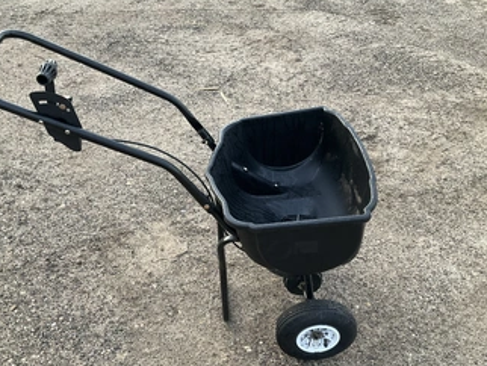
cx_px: 209
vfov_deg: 39.6
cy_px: 206
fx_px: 507
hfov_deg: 51.2
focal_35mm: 36
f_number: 1.8
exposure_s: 1/109
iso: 64
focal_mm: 3
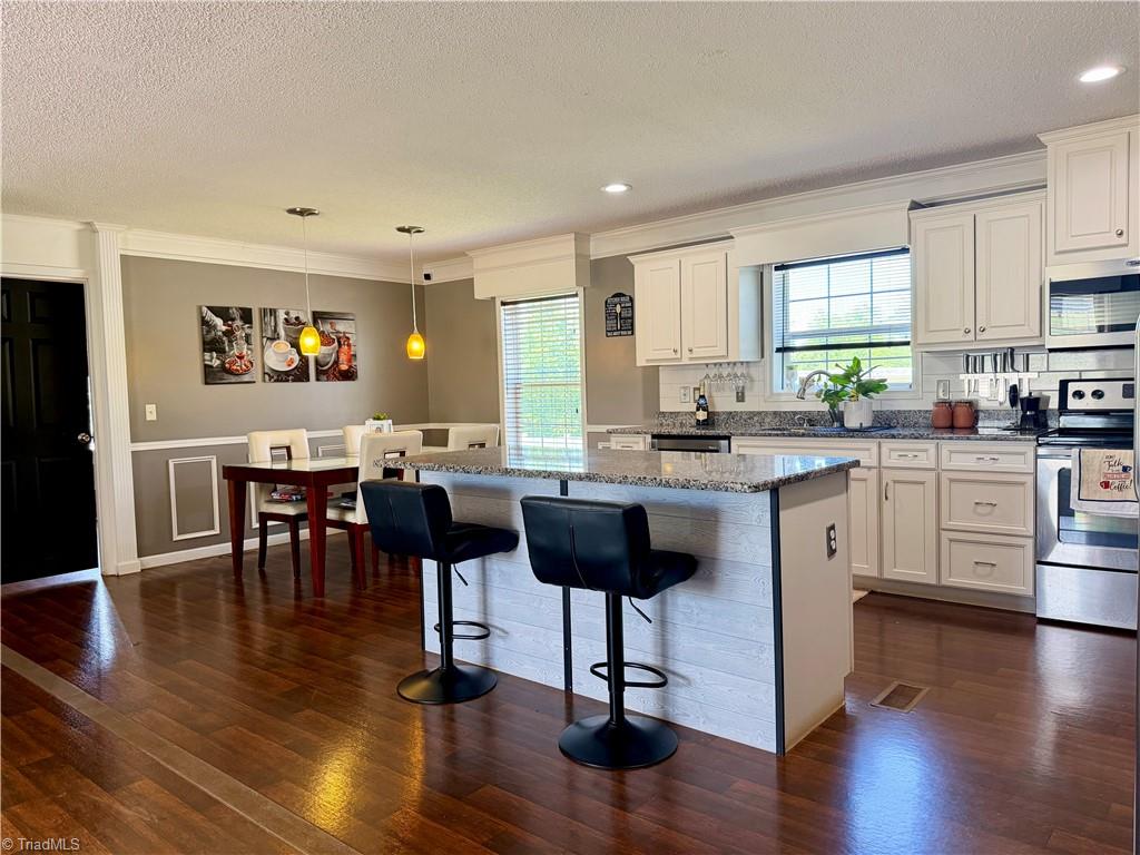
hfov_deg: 71.6
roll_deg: +1.8
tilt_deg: -3.7
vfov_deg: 56.8
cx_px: 570
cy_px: 428
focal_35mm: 24
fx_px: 790
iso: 400
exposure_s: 1/60
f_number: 1.78
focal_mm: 6.76
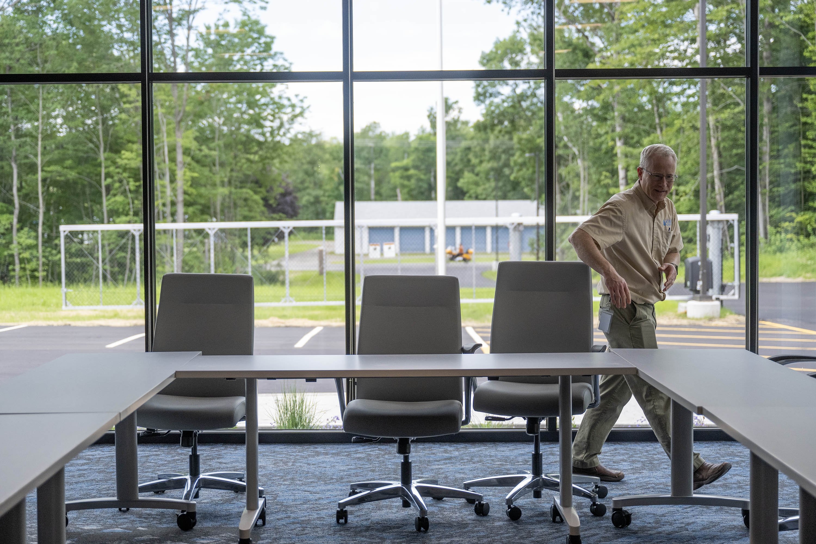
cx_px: 408
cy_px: 272
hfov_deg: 38.2
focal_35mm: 52
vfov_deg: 26.0
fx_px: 1179
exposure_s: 1/2000
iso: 800
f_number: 2.8
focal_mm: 52
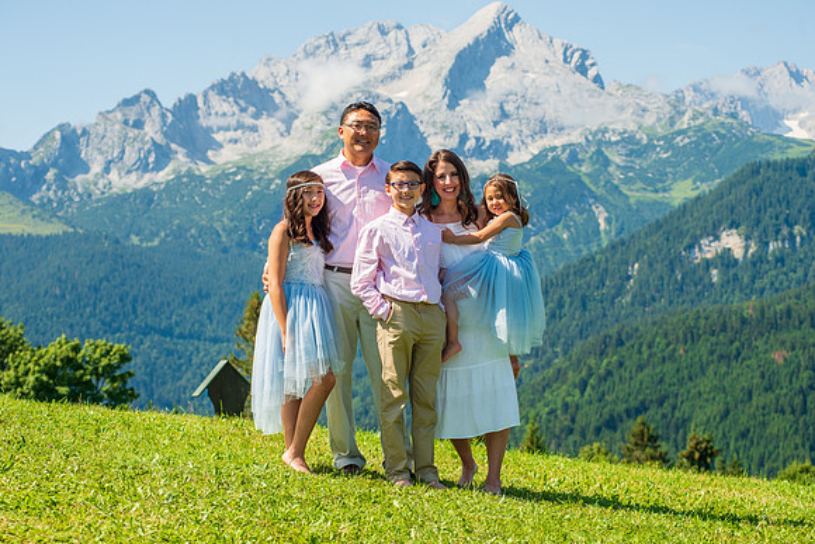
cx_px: 408
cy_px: 272
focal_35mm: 86
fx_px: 1947
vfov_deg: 15.9
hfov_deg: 23.6
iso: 160
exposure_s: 1/500
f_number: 6.3
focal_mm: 86
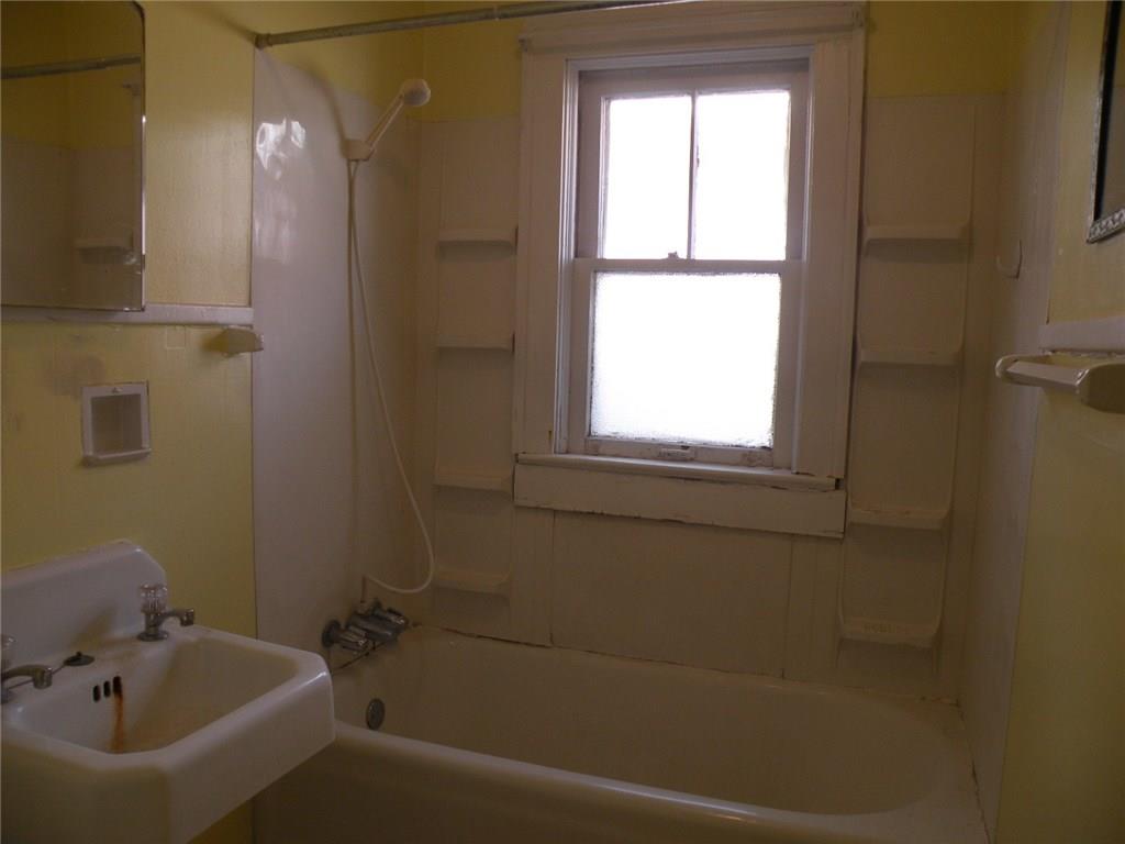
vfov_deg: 51.4
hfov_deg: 65.3
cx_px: 562
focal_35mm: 27
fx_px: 877
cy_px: 422
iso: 96
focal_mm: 4.7
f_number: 2.8
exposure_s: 1/46.4
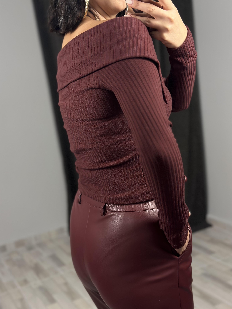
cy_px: 154
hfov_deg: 30.3
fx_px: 429
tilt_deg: -33.5
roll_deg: +12.4
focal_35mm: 48
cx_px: 116
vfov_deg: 39.7
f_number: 1.78
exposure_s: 1/100
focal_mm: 6.86
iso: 160
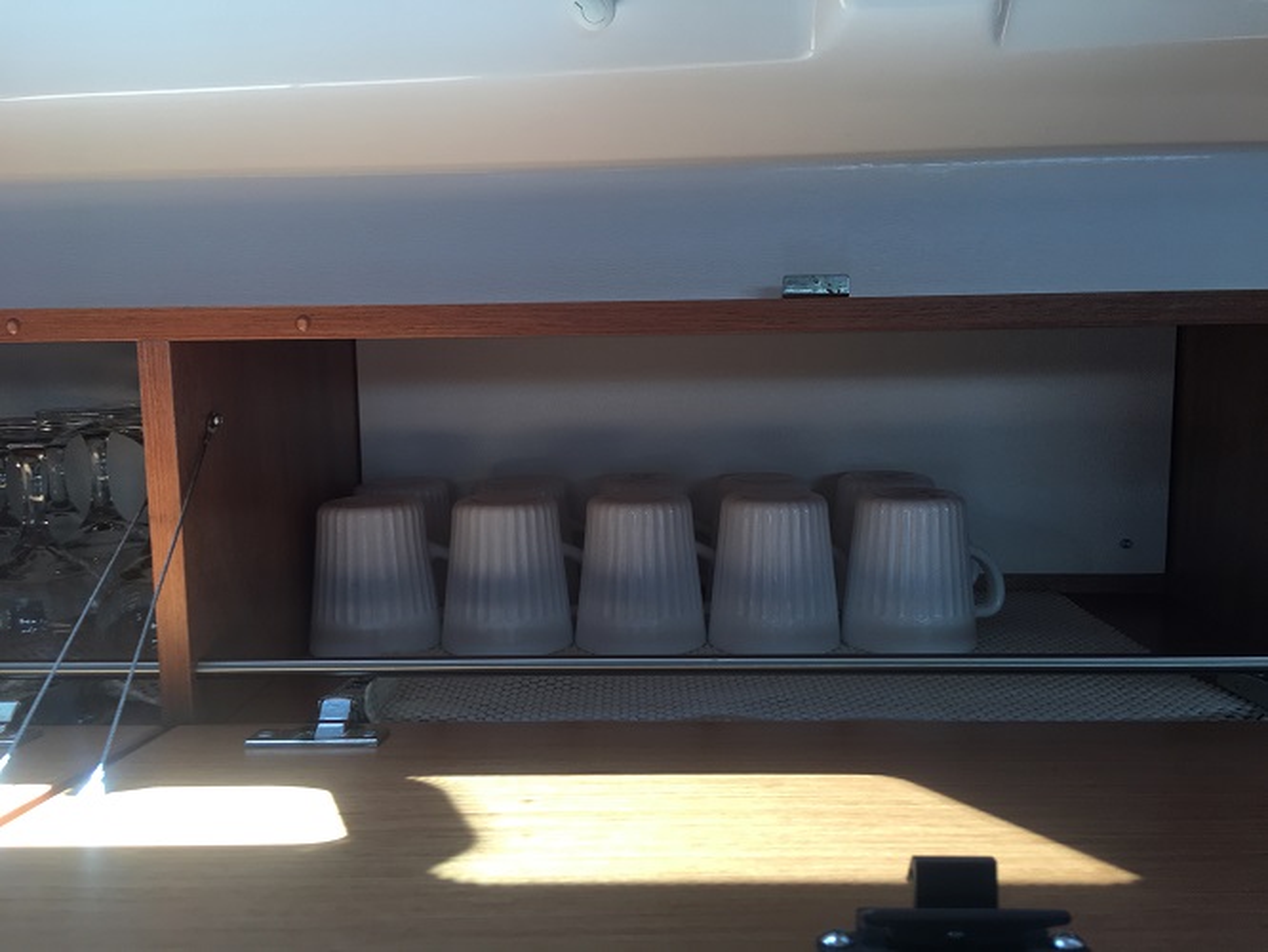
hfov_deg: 61.6
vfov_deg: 48.3
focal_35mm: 29
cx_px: 634
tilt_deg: -7.6
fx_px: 1063
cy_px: 476
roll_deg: +0.0
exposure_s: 1/100
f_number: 2.2
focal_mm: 4.15
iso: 32
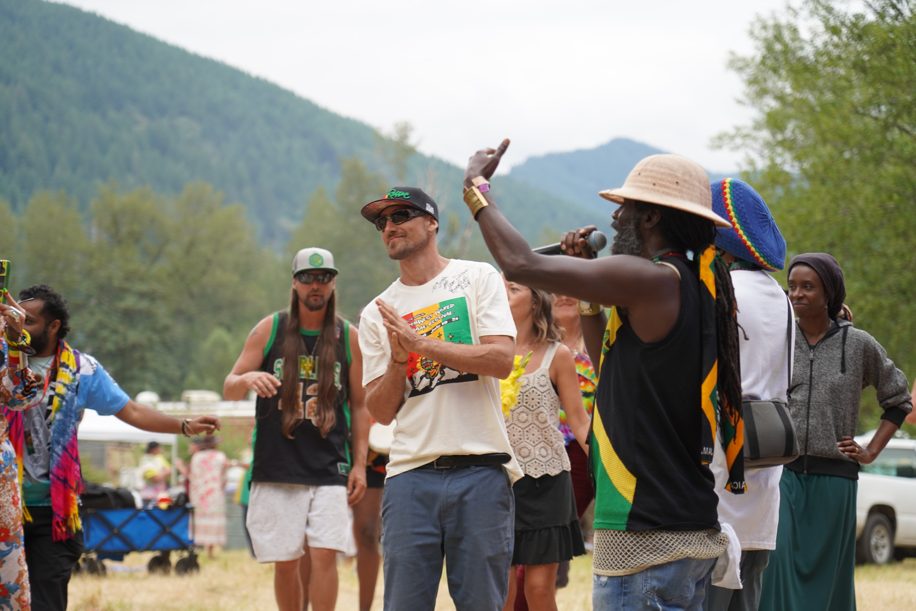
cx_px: 458
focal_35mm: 105
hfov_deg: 19.5
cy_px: 306
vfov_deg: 13.0
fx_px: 2671
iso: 250
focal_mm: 105
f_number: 4
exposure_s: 1/160
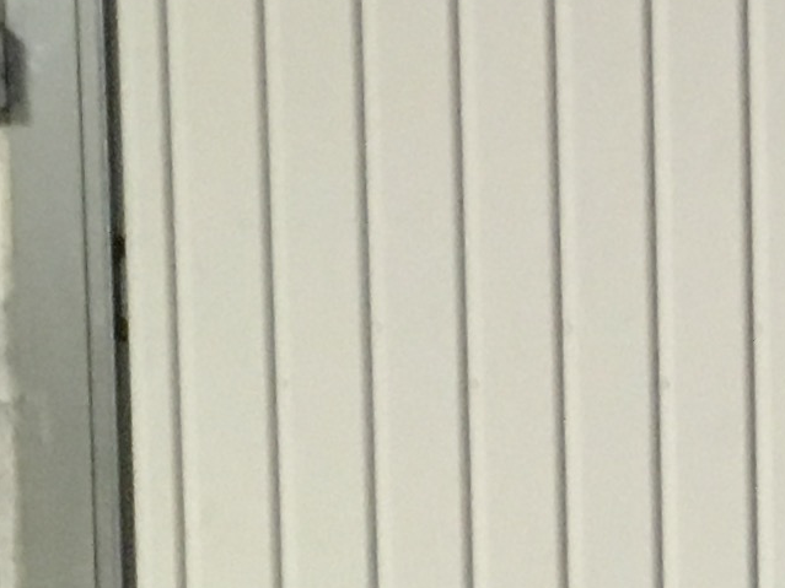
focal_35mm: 183
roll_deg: +1.2
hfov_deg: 10.1
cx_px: 1528
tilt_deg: -6.3
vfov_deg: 8.1
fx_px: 4149
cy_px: 228
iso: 200
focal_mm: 4.15
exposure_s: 1/20
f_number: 2.2
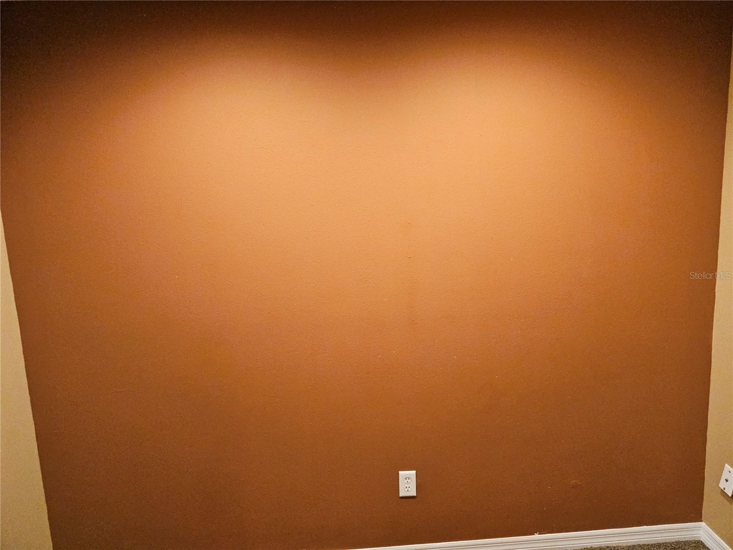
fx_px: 487
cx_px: 366
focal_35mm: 23
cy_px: 275
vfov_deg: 58.9
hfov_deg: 73.9
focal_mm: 6.3
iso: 1000
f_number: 1.7
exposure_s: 1/120
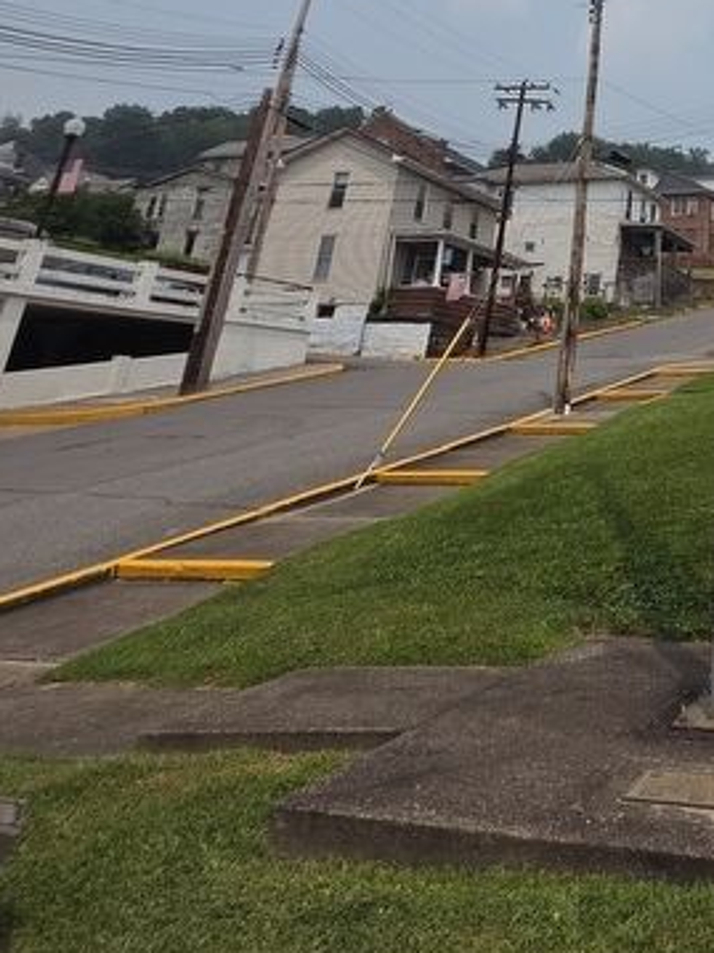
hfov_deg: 39.3
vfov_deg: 52.2
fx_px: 798
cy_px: 53
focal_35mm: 29
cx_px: 788
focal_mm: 2.2
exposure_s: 1/7312
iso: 100
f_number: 2.2
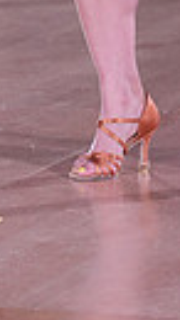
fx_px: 4325
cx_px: 63
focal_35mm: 509
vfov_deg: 4.2
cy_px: -318
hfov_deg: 2.4
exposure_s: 1/400
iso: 2000
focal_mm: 109
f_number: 4
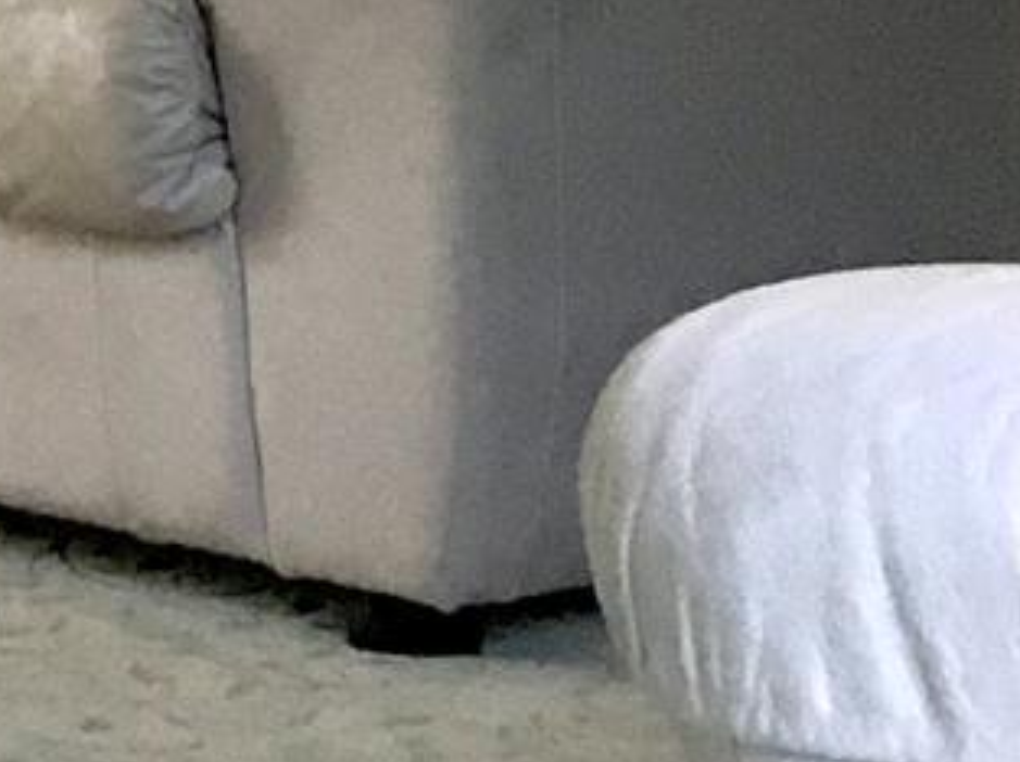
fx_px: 5592
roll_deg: +2.1
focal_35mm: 190
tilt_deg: +7.4
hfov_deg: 8.6
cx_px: -2079
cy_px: -1306
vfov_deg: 7.2
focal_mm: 4.15
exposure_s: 1/30
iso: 40
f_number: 2.2
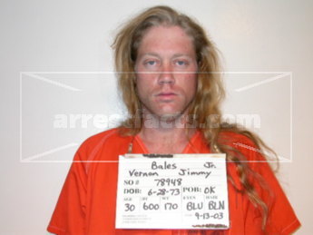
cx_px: 156
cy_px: 118
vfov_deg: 24.4
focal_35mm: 60
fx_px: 543
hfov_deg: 32.2
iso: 100
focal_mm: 12.6
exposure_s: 1/60.3
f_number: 3.1
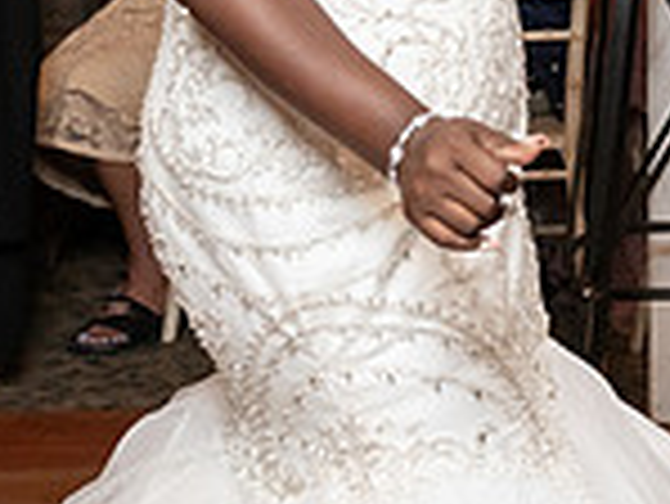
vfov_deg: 10.3
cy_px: -297
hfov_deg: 13.9
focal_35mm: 138
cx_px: 768
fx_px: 2673
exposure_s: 1/200
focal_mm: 36
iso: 4000
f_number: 5.6
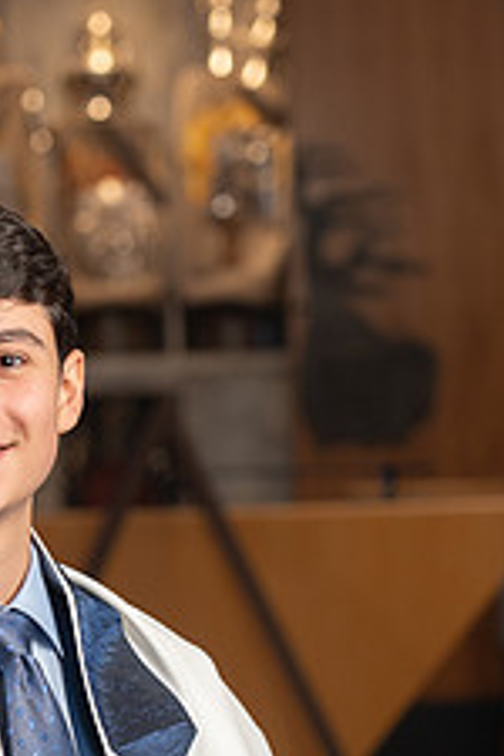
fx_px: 4410
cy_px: 635
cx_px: 124
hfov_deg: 6.5
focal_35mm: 210
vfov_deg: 9.8
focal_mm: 105
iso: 1250
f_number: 4
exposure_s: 1/250
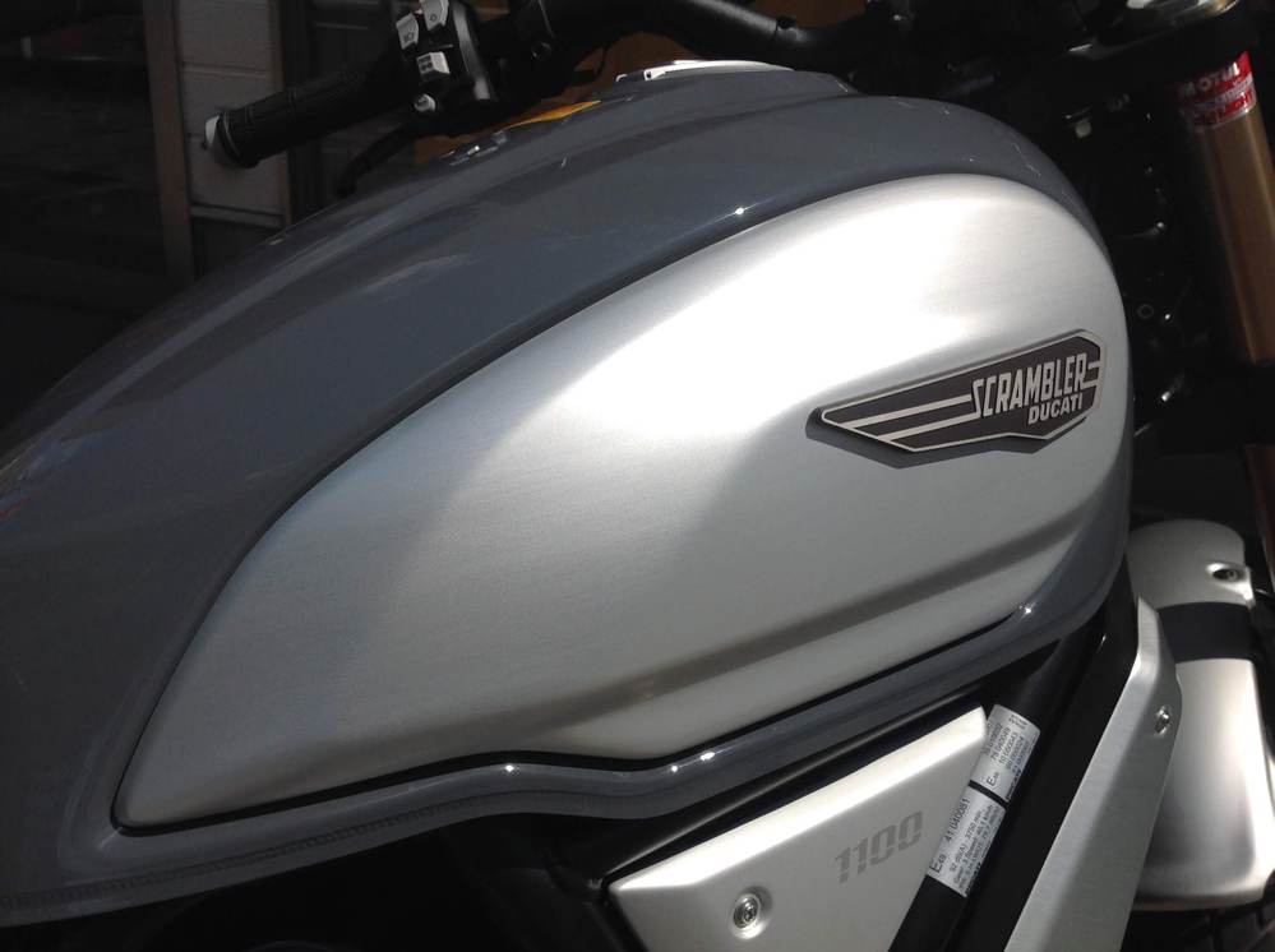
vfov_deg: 40.6
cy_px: 476
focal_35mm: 35
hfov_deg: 52.7
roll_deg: -3.5
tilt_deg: -23.0
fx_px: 1287
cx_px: 638
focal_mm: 4.28
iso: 50
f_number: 2.4
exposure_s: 1/4329
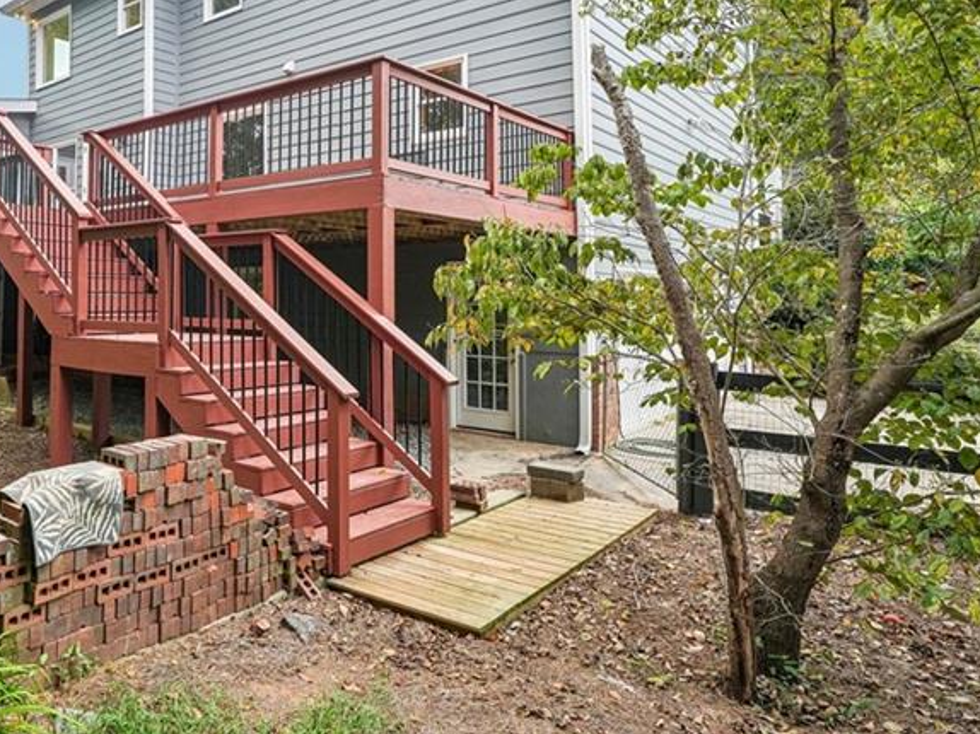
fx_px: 679
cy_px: 170
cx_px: 251
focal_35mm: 24
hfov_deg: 67.3
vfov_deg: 53.8
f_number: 8
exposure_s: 1/200
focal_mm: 14
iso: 320
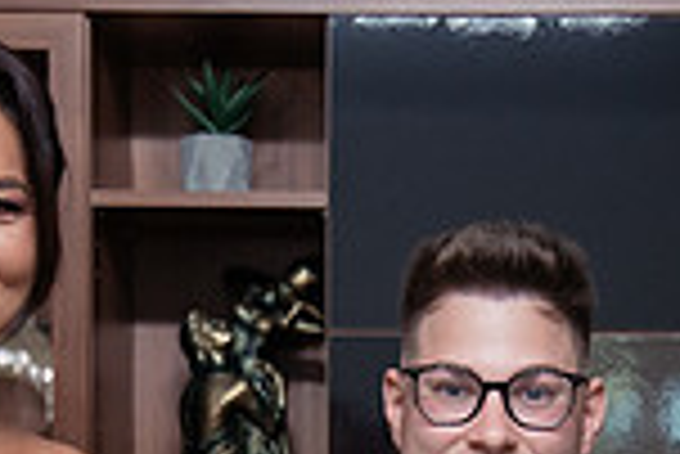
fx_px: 2118
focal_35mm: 112
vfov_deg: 11.7
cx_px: 438
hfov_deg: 18.2
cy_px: 686
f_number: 2.8
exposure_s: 1/200
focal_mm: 24
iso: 1600
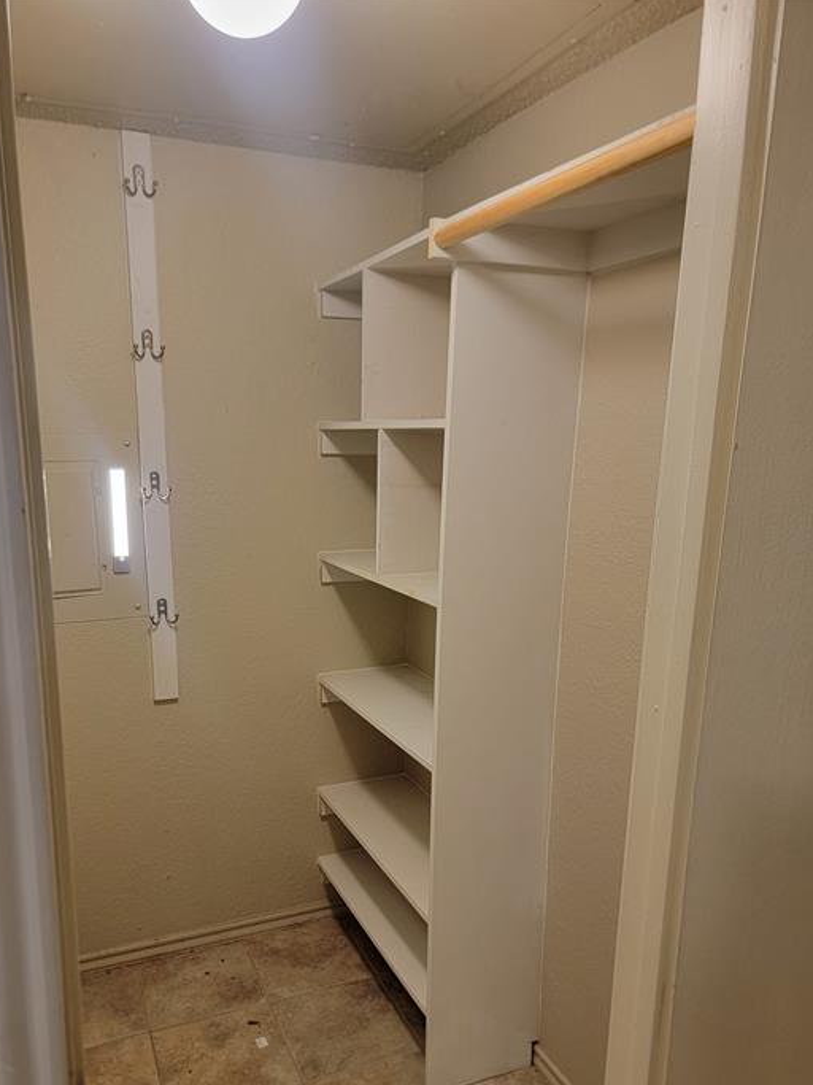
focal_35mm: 27
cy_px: 604
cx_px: 383
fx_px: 846
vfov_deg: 65.1
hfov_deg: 51.3
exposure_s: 1/40
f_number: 1.8
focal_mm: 6.7
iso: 200
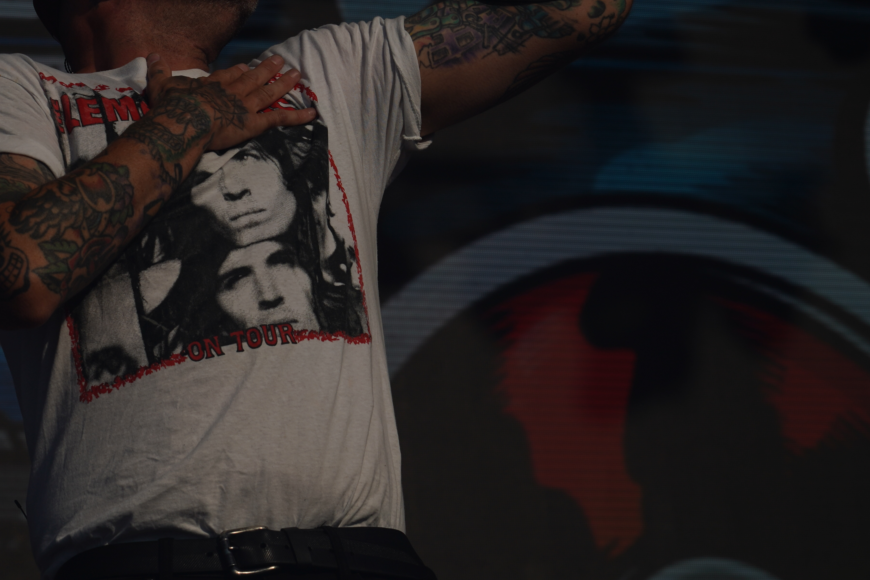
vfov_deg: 7.9
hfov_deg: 11.8
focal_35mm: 174
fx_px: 4205
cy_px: 229
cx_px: 259
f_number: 8
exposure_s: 1/2000
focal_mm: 105
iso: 100
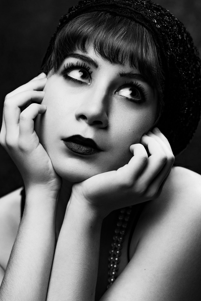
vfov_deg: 15.8
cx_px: 88
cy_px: 149
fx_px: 1088
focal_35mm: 130
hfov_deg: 10.6
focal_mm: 105
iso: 200
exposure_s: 1/200
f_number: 9
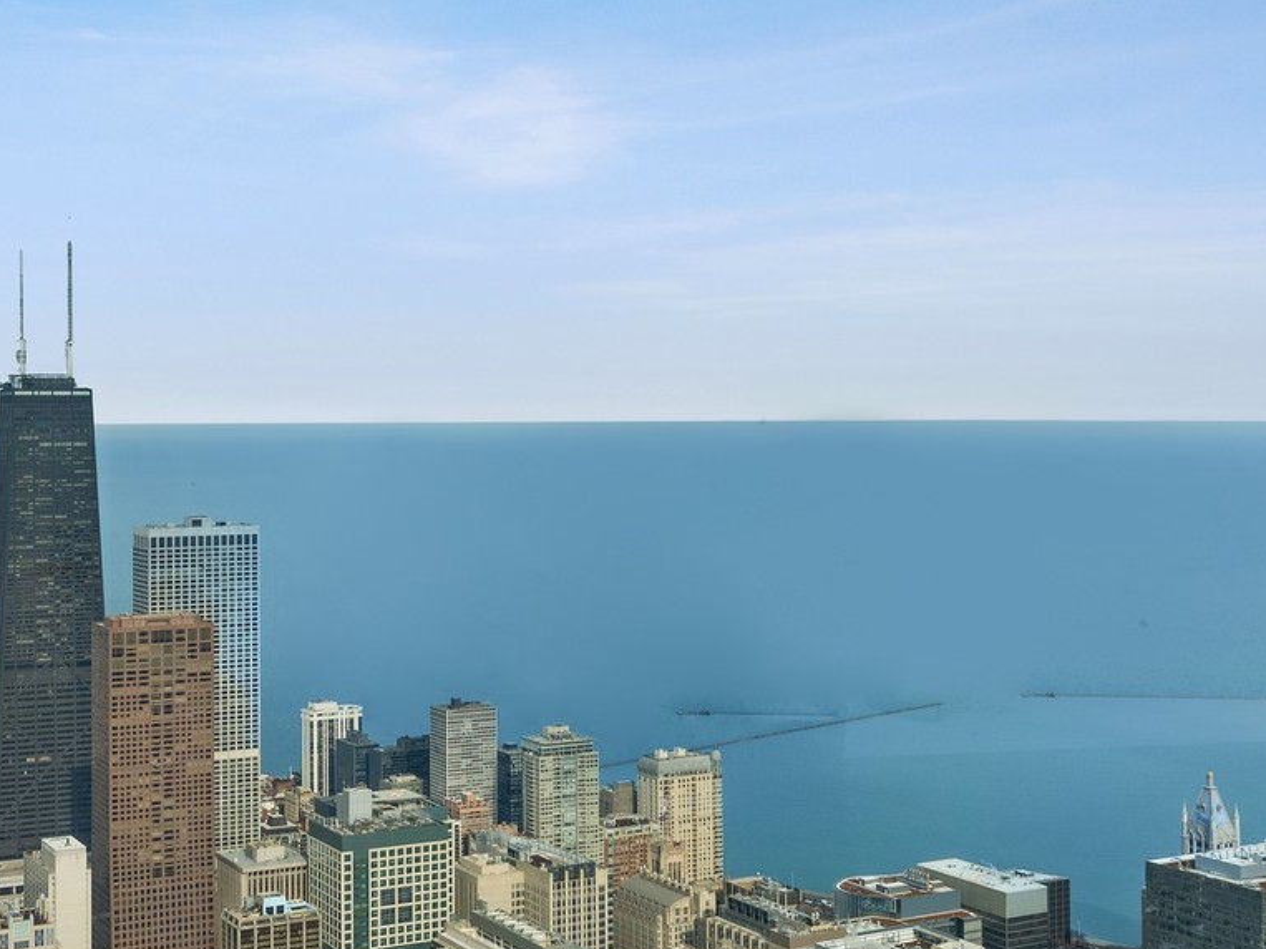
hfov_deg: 38.1
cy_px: 458
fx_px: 1792
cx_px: 344
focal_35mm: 49
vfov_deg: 29.7
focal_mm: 24
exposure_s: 1/400
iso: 200
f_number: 8
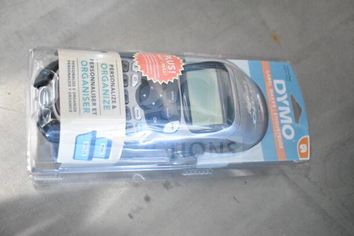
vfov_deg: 29.0
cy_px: 118
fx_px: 457
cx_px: 177
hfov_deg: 42.3
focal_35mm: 46
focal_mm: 31
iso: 18000
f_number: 4.2
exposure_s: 1/50
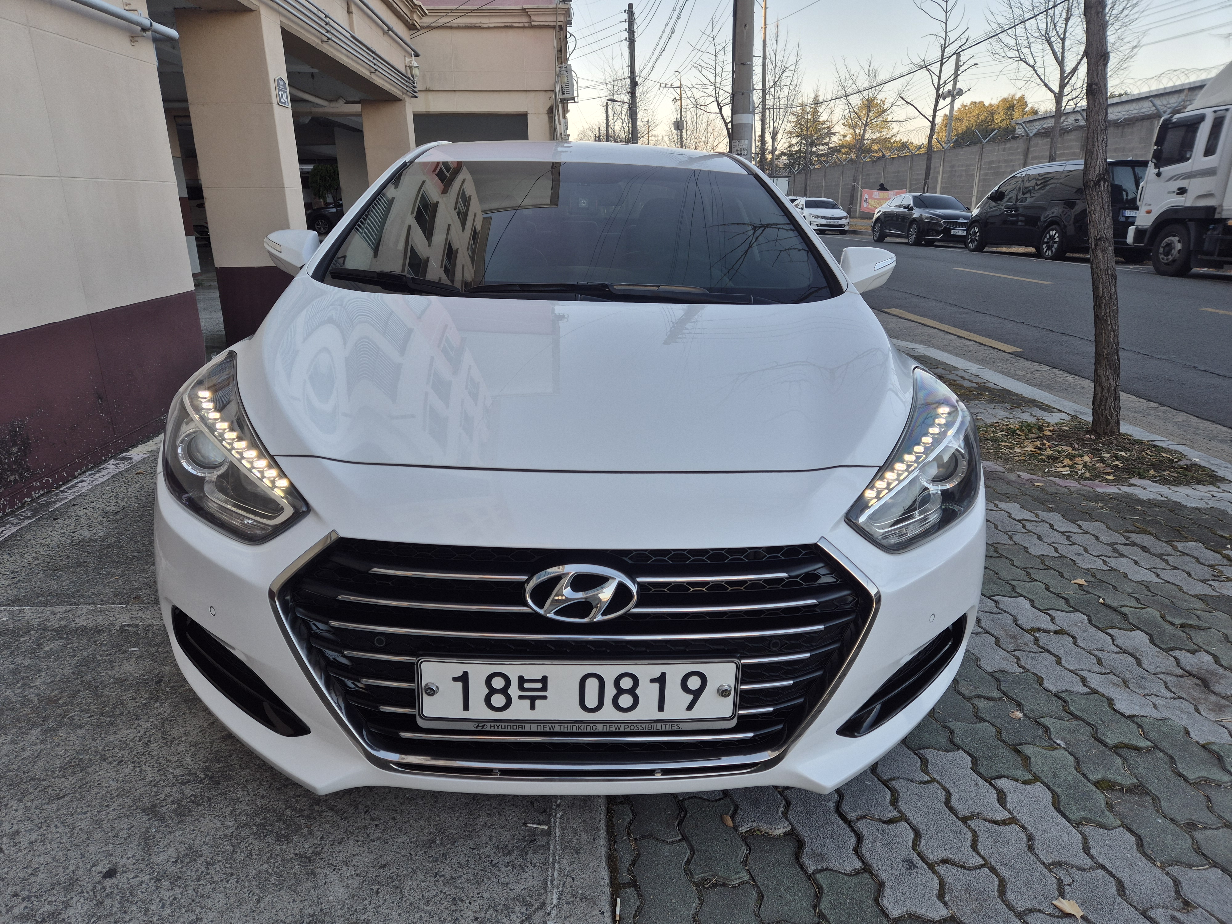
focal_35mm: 23
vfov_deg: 58.9
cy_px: 462
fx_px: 819
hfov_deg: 73.9
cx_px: 616
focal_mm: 5.4
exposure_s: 1/403
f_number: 1.8
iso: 25
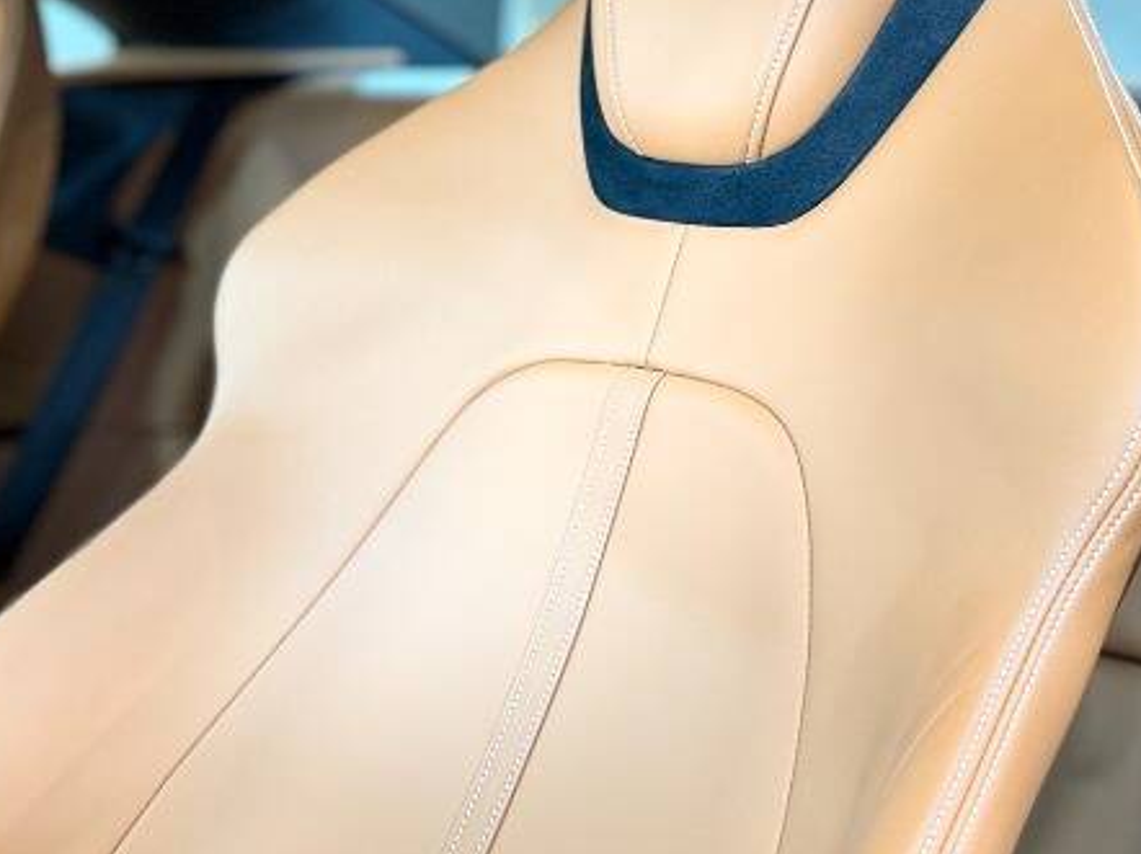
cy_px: 240
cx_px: 105
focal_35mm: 58
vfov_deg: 25.0
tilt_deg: +0.2
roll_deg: -5.8
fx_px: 1911
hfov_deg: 31.6
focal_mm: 6.76
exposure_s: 1/50
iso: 320
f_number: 1.78
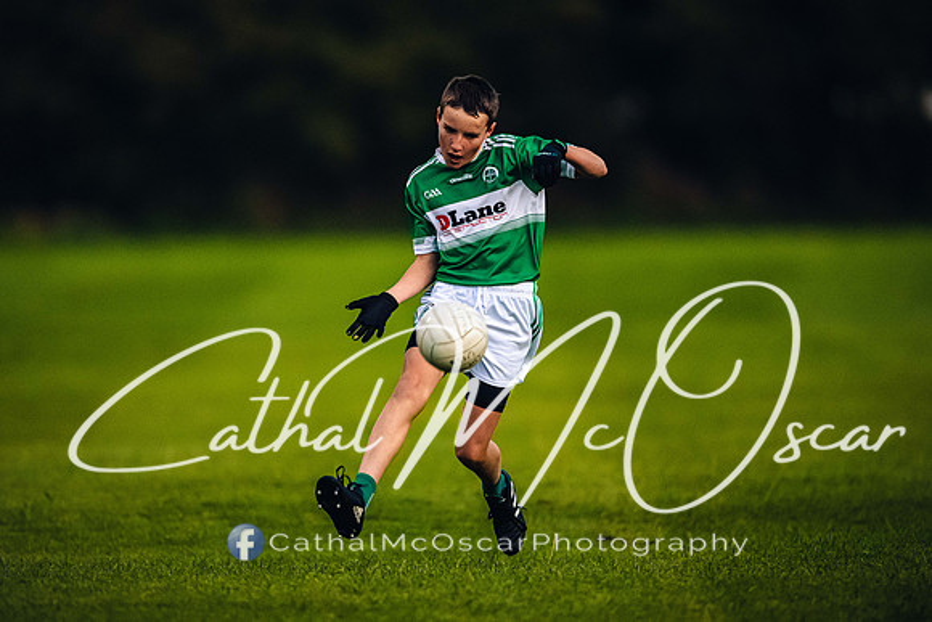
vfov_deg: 2.9
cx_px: 416
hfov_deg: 4.3
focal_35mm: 474
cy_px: 297
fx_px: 12281
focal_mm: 400
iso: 4000
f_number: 2.8
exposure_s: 1/500
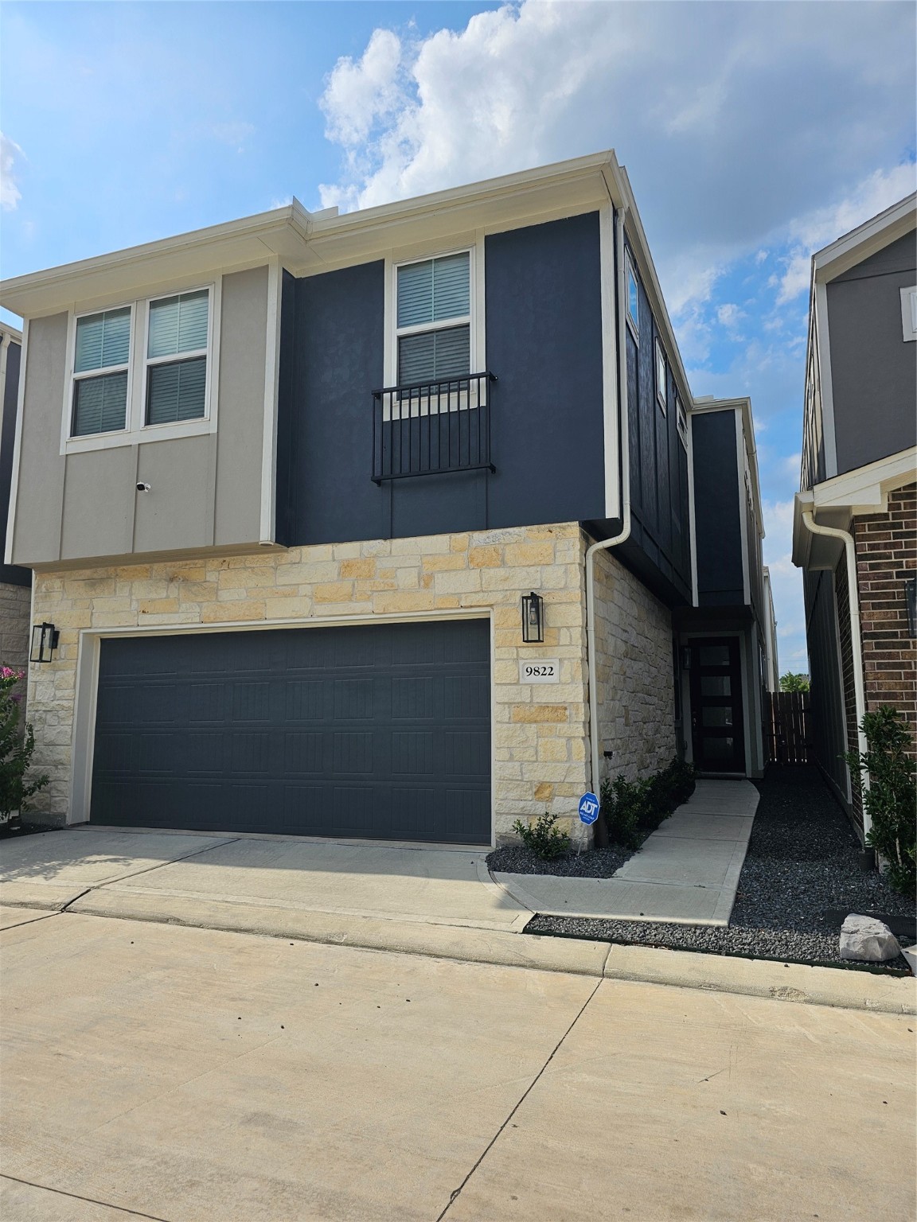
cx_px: 458
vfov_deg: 73.9
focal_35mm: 23
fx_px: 812
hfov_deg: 58.9
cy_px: 611
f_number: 1.7
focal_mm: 6.3
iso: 12
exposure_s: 1/1593
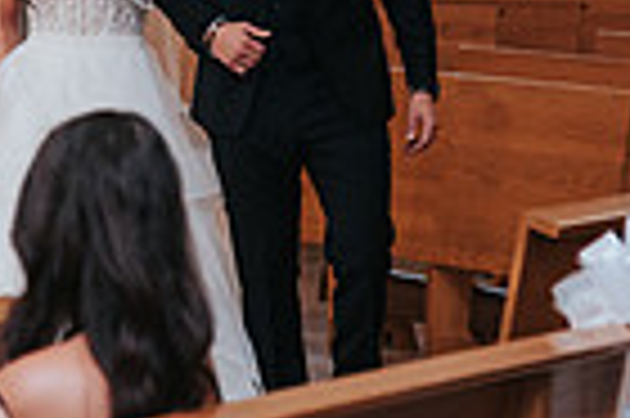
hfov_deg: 6.0
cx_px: 36
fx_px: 6030
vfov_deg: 4.0
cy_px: -101
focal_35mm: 345
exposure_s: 1/200
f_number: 4
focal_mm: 82
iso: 1000
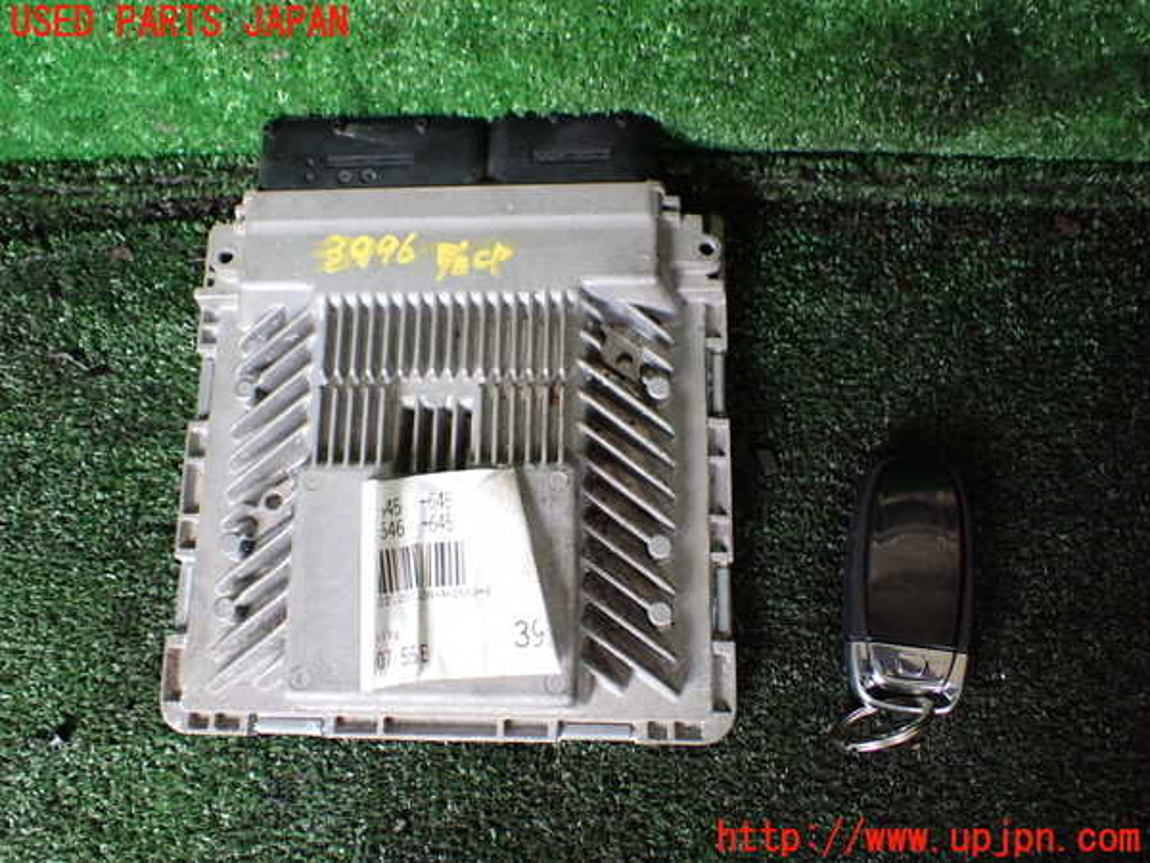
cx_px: 575
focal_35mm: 30
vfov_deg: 46.8
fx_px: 997
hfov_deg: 60.0
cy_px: 432
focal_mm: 5.4
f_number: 2.3
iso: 640
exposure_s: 1/125
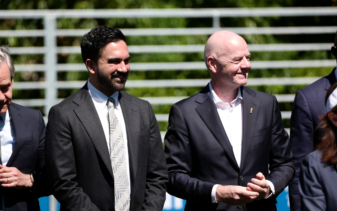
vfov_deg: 4.2
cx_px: 169
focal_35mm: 316
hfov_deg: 6.6
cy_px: 101
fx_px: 2903
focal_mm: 309
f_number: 6.3
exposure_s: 1/200
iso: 64
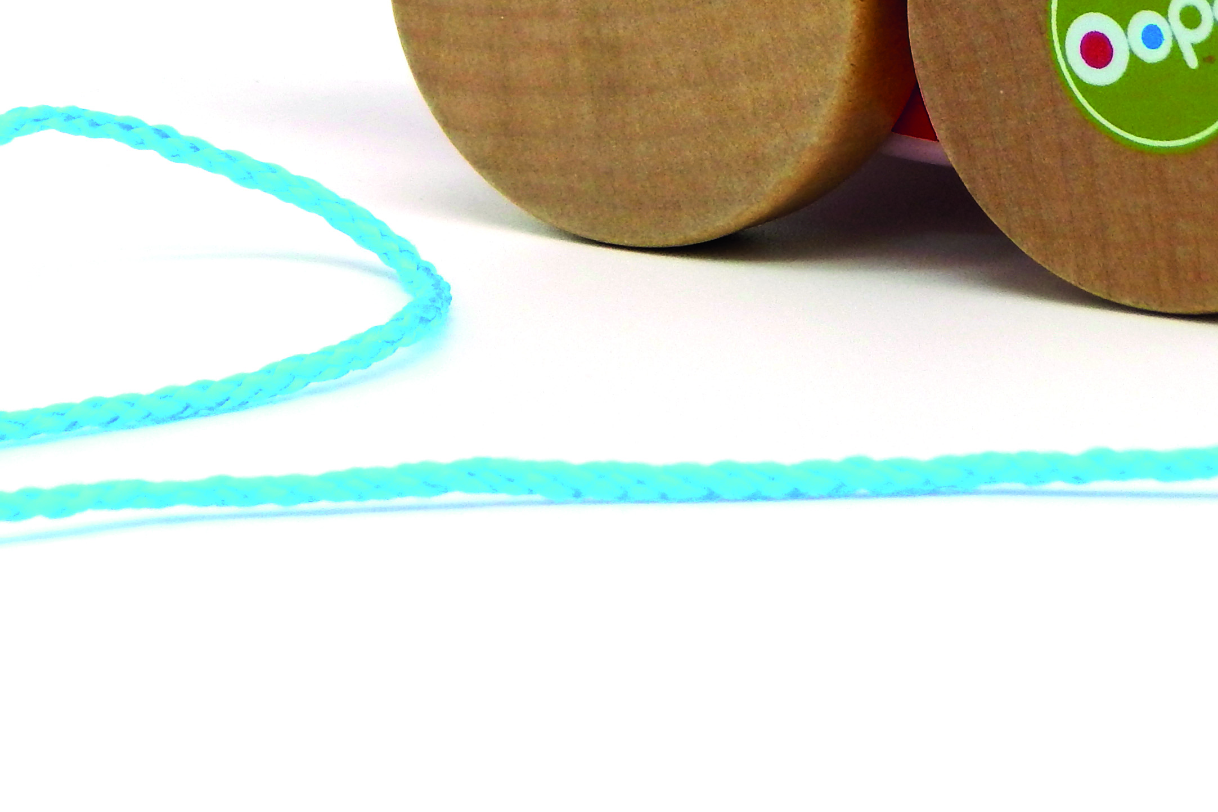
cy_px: -155
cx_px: 612
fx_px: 9810
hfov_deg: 7.1
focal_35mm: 290
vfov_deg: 4.7
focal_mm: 23.4
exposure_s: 1/160
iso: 125
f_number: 4.8
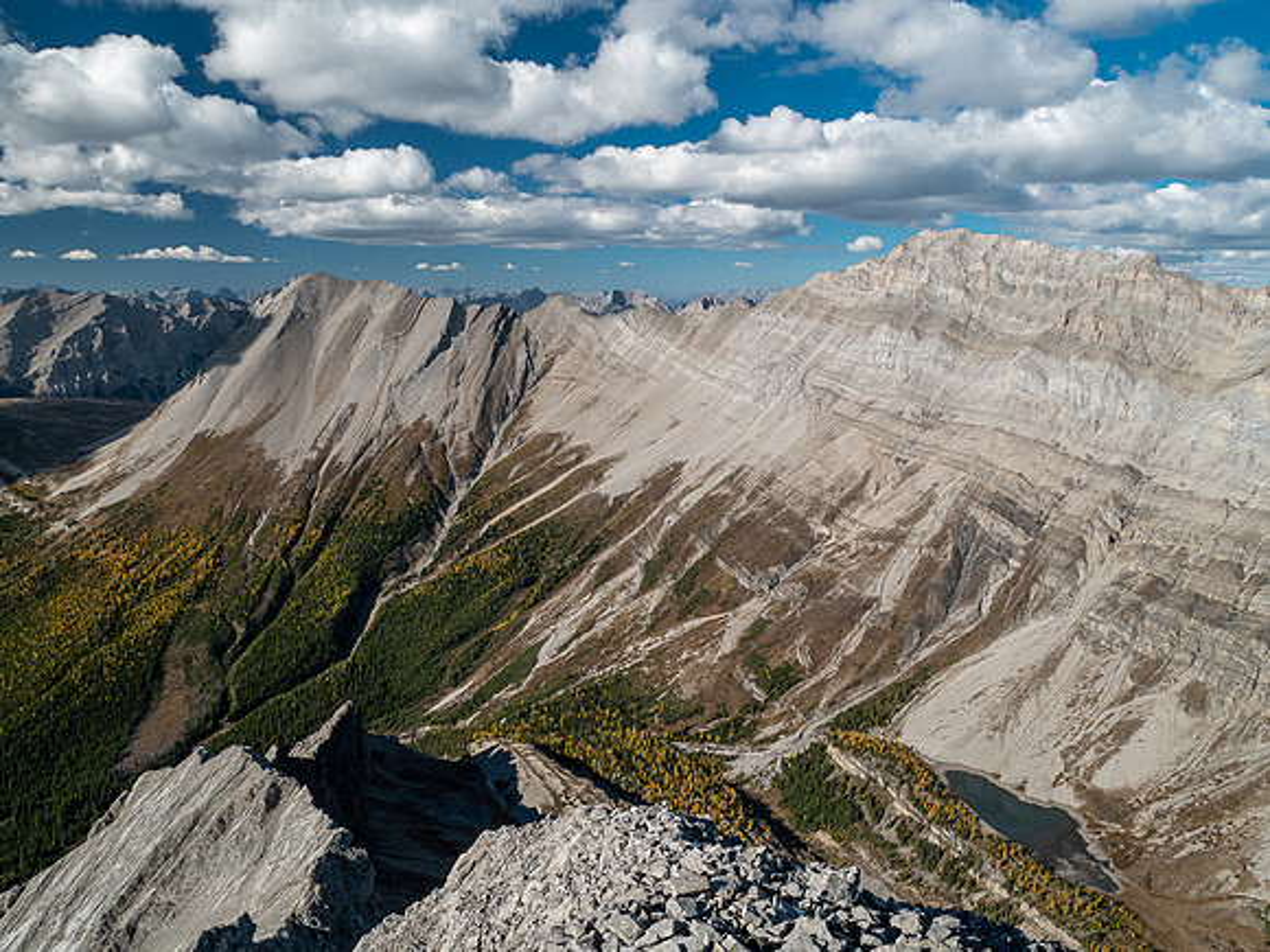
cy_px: 476
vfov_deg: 56.8
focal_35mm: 24
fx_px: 881
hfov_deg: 71.6
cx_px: 635
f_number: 8
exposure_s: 1/250
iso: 200
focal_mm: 12
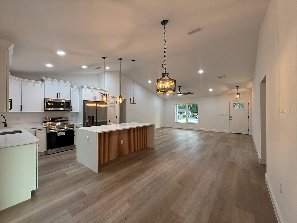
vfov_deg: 85.7
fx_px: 120
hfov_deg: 102.1
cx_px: 148
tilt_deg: +0.4
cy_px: 112
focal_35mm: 14
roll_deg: +0.5
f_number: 2.2
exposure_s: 1/120
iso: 250
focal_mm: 2.22
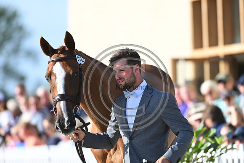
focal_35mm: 400
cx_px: 122
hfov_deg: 5.2
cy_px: 82
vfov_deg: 3.4
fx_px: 2712
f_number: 5
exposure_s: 1/1600
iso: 720
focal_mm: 400
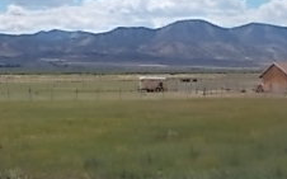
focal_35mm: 78
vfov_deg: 16.7
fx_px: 610
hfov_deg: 26.5
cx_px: 163
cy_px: 88
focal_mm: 4.6
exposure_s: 1/200
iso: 80
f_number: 8
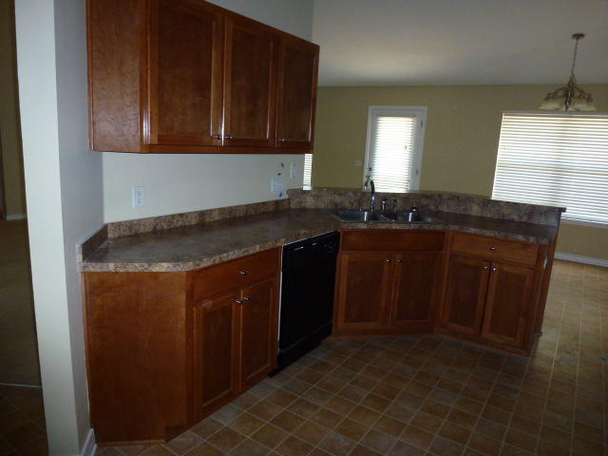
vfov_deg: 56.8
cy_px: 228
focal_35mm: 24
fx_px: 422
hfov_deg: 71.6
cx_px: 304
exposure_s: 1/60
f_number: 3.3
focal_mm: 4.3
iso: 320
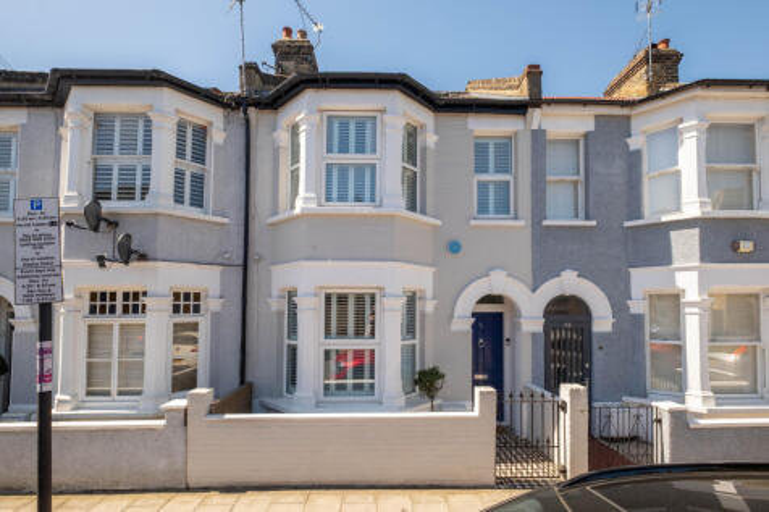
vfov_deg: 77.3
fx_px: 320
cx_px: 384
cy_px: 256
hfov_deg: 100.4
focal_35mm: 15
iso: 400
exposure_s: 1/640
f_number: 6.4
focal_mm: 10
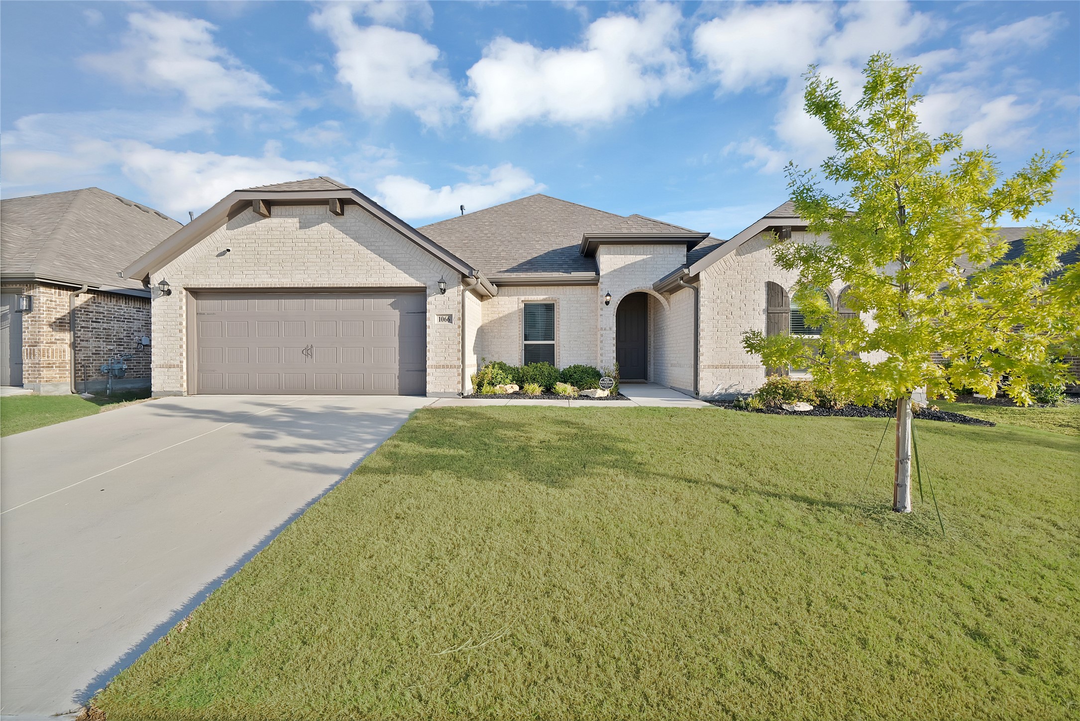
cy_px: 360
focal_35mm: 13
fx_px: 390
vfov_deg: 85.5
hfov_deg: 108.3
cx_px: 540
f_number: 9
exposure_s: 1/160
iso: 640
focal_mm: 13
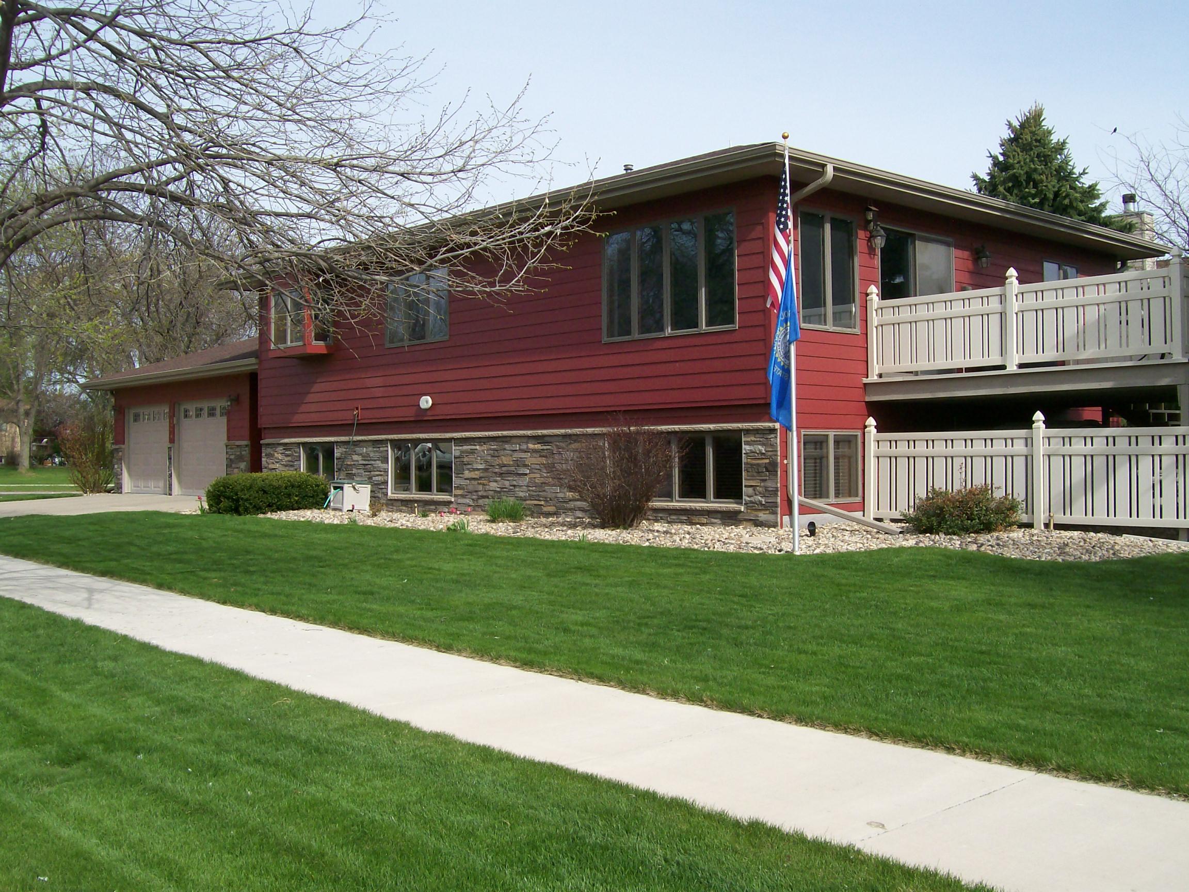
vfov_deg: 39.7
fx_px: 1237
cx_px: 594
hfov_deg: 51.4
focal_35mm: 36
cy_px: 446
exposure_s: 1/499
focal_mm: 6
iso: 80
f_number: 4.8
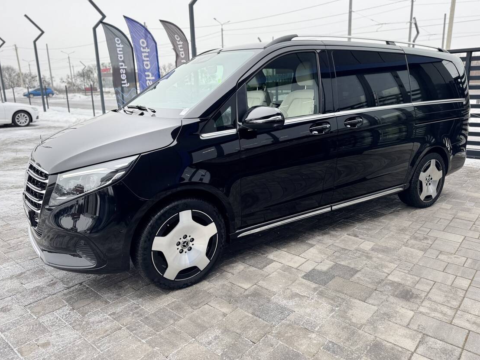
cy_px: 167
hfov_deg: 67.3
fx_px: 361
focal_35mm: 26
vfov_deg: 53.0
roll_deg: +1.3
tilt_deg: -12.5
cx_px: 242
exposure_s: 1/593
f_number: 1.78
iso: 80
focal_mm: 6.76
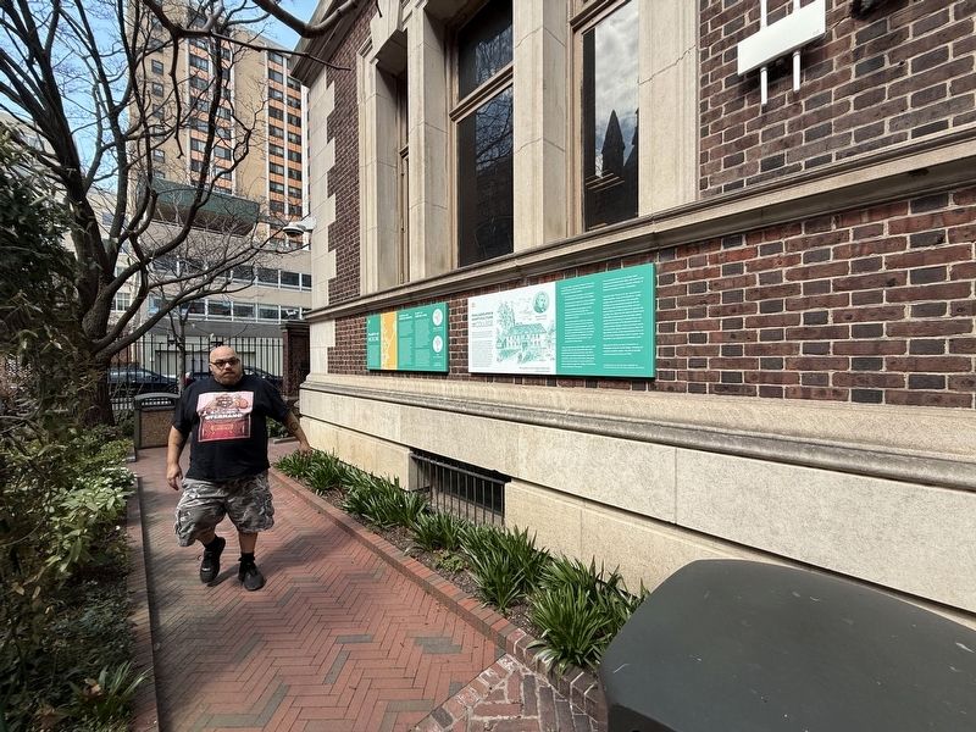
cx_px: 488
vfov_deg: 85.7
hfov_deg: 102.1
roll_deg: +1.6
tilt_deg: +1.9
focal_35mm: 14
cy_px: 366
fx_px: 395
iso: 50
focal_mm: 2.22
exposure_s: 1/779
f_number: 2.2
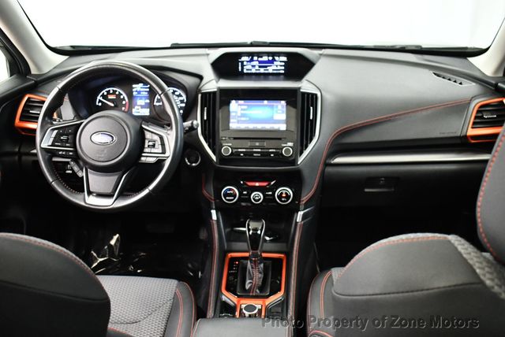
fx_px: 505
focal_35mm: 36
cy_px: 168
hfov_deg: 53.1
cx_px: 252
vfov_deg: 36.9
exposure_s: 1/80
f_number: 3.5
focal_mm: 18
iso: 3200
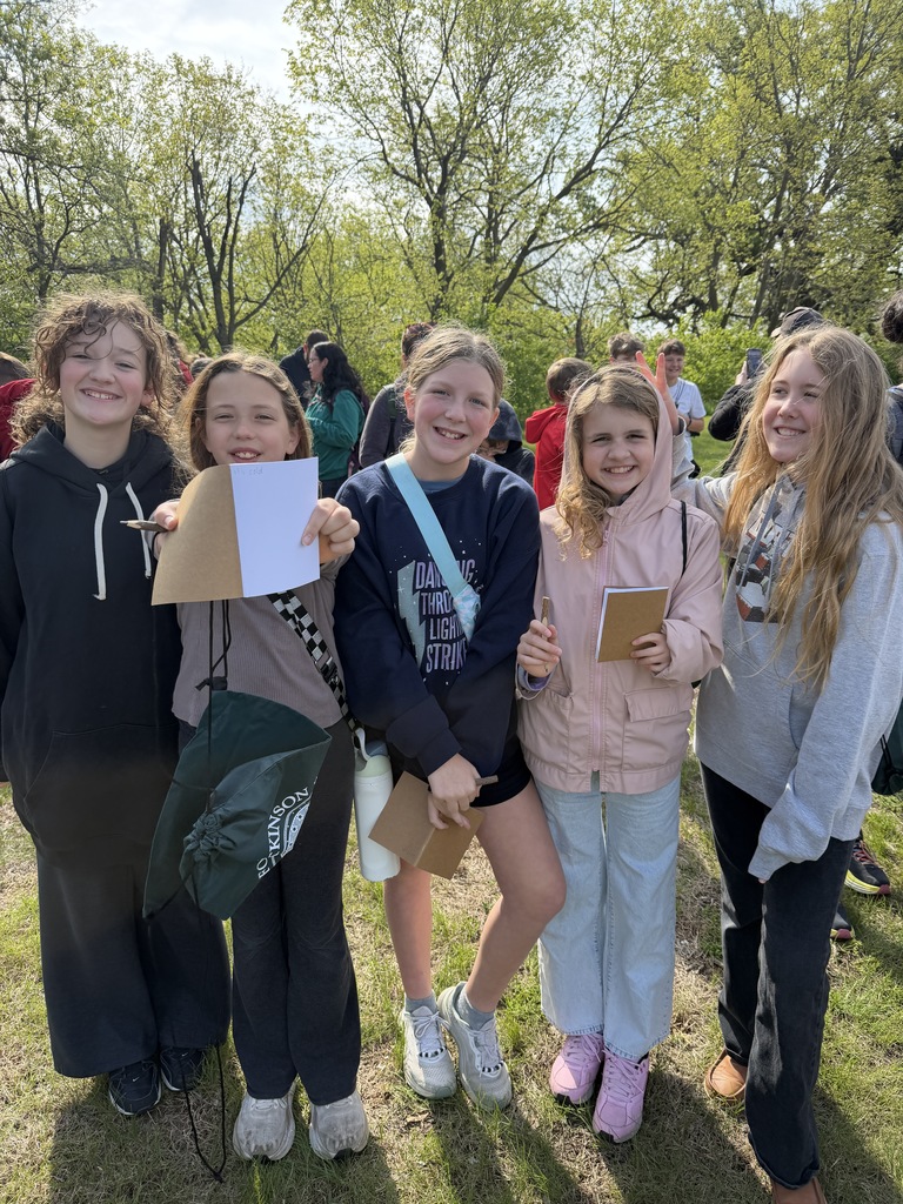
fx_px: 835
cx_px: 452
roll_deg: -0.7
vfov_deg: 71.6
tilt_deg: -15.9
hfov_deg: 56.8
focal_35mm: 24
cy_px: 602
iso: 100
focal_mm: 6.76
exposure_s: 1/2053
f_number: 1.78
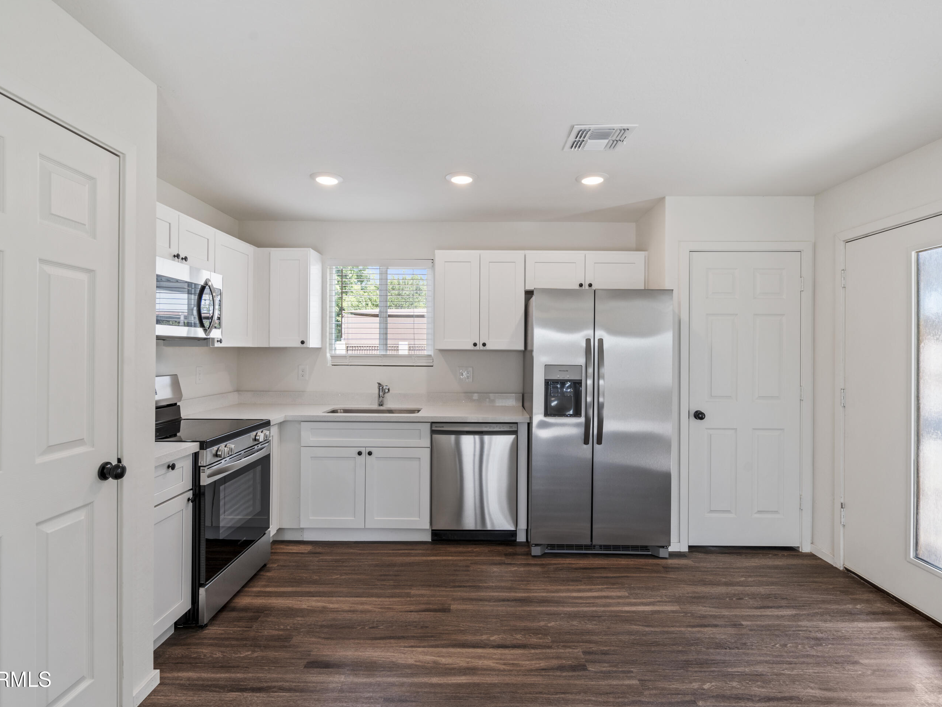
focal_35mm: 18
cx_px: 479
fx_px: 490
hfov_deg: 87.7
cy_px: 346
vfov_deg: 71.6
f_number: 9
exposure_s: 1/20
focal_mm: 16
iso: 250
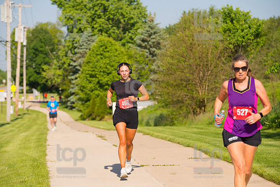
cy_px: 94
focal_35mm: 135
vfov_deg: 10.2
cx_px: 140
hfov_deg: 15.2
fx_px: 1050
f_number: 5.6
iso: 400
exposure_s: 1/2000
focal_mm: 135
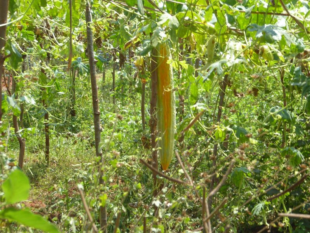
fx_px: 1585
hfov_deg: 11.2
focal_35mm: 177
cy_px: 116
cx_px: 155
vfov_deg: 8.4
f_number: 5.5
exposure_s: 1/100
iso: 80
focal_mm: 28.7
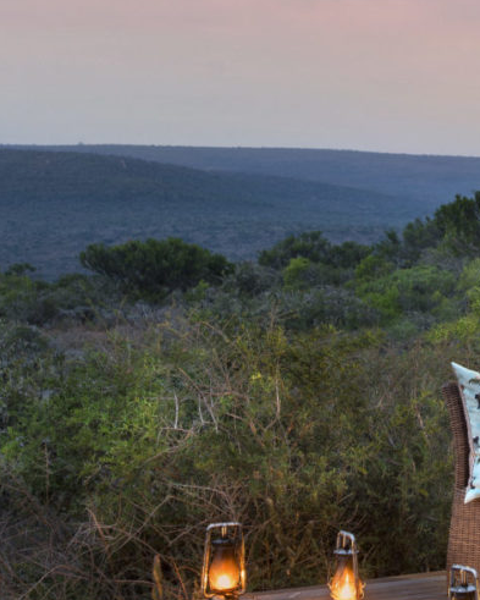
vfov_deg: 17.9
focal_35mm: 107
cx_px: 486
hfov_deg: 14.2
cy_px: 248
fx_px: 1899
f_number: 6.7
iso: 200
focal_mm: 35
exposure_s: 1.5
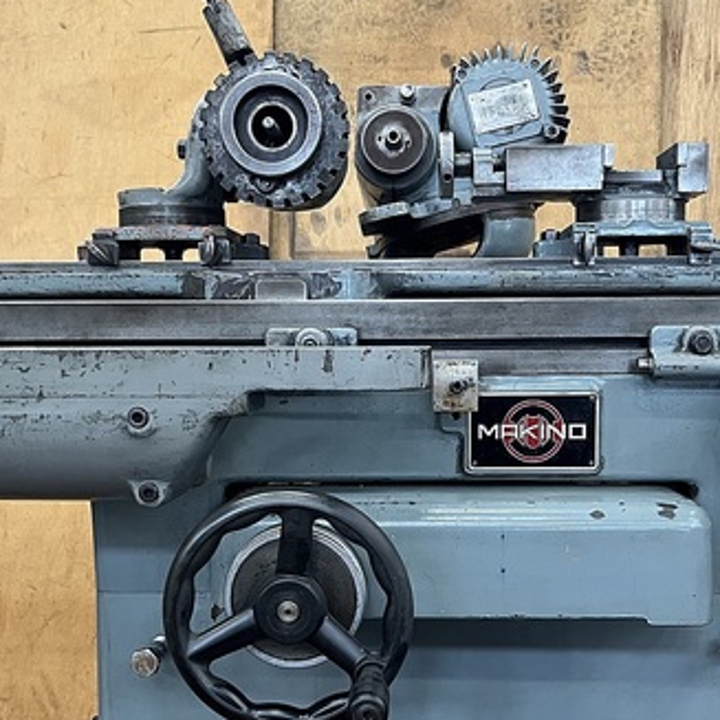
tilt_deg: -6.3
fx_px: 1059
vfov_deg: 37.4
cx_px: 363
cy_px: 434
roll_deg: +0.7
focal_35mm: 45
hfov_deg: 37.6
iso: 200
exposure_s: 1/60
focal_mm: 5.1
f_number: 1.6
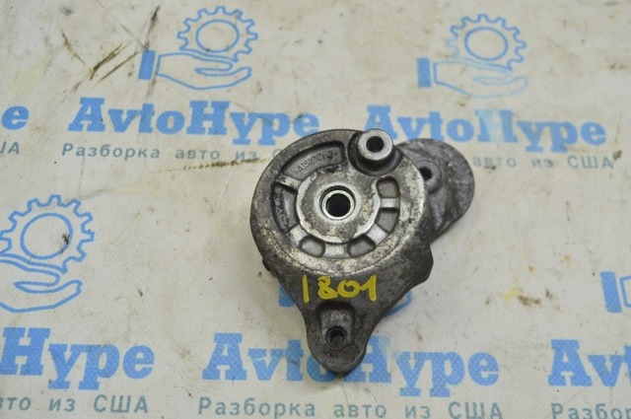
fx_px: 709
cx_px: 316
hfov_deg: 48.0
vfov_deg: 32.9
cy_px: 210
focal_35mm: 40
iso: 400
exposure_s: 1/40
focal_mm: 27
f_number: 5.6
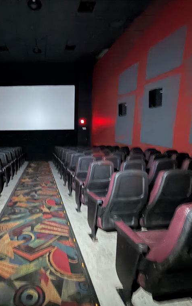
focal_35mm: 20
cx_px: 42
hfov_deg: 55.9
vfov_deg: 85.1
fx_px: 167
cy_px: 153
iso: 2000
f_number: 2.2
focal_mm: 2.22
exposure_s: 1/4
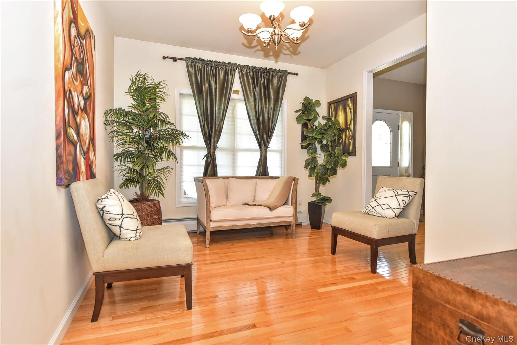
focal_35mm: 19
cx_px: 258
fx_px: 273
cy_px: 172
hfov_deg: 86.9
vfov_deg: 64.6
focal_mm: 19
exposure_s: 1/80
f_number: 4.5
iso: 800
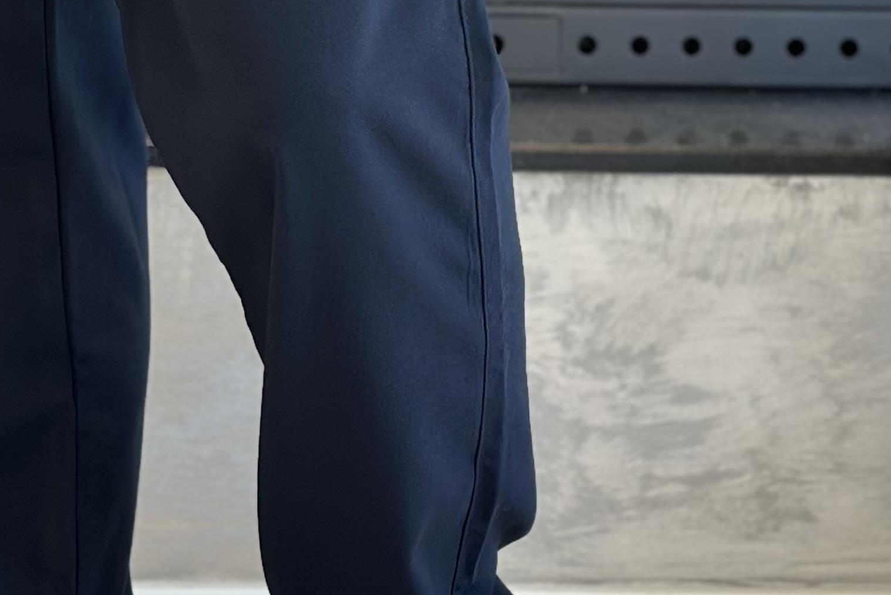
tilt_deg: -6.7
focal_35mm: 133
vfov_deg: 10.3
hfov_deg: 15.3
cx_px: 150
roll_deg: -1.4
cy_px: 77
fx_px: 3292
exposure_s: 1/121
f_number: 1.78
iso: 125
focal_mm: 6.86
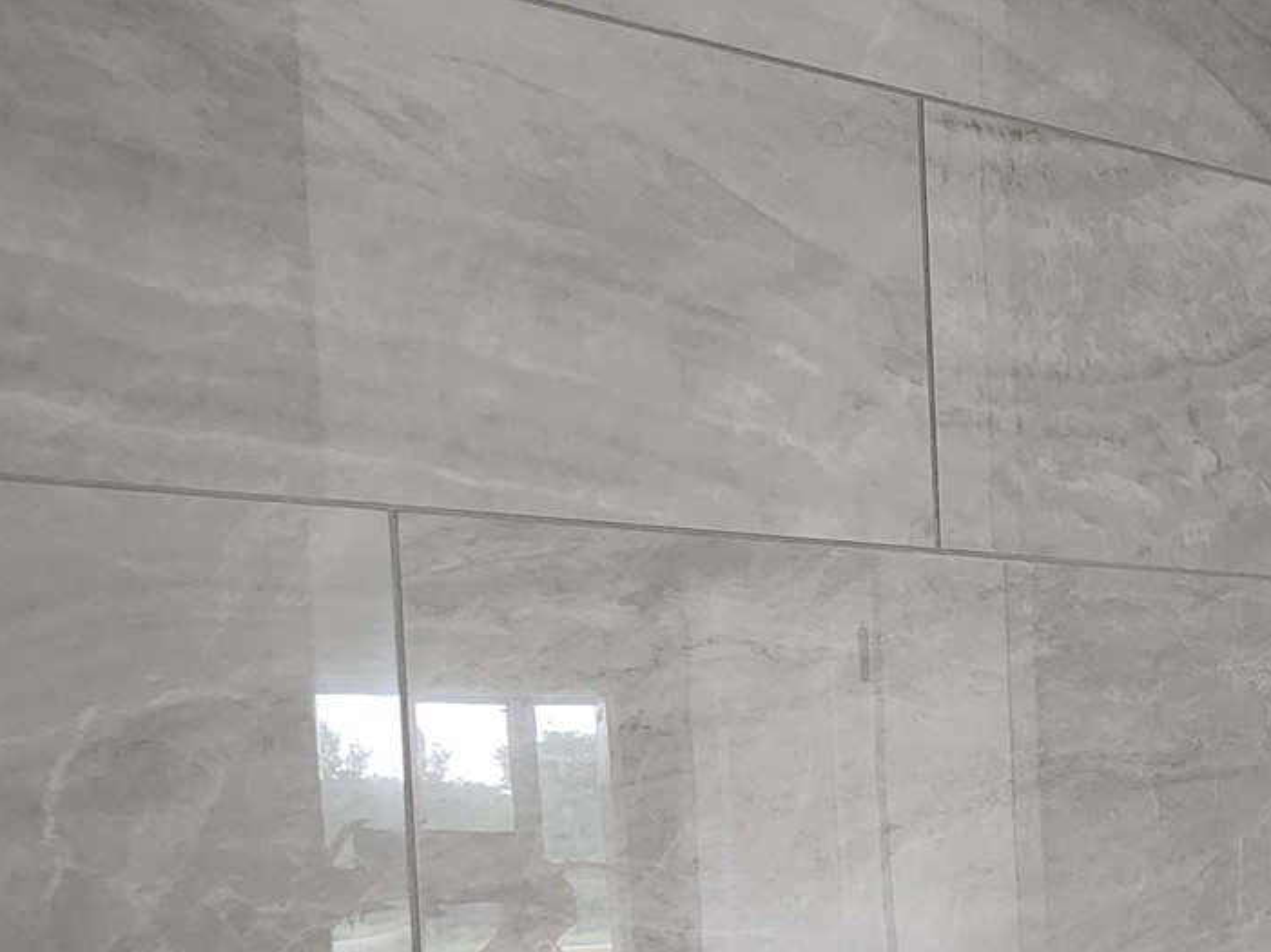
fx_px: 1395
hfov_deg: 37.7
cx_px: 1505
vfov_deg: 35.0
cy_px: 896
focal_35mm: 38
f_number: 2.2
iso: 250
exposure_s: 1/60
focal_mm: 2.2
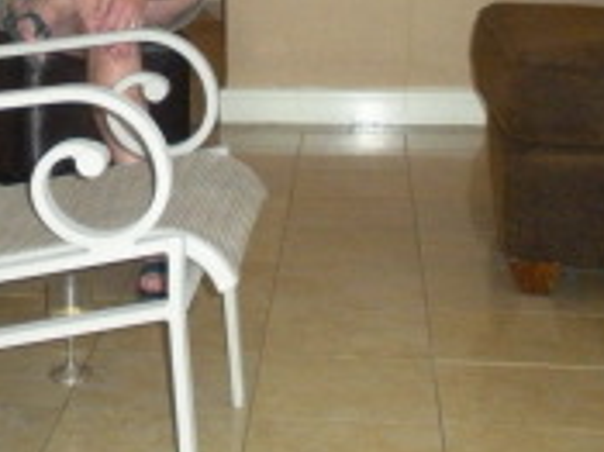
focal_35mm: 94
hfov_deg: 20.6
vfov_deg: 15.2
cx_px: 121
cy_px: -76
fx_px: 1639
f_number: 3.5
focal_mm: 6.3
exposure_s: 1/60
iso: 528
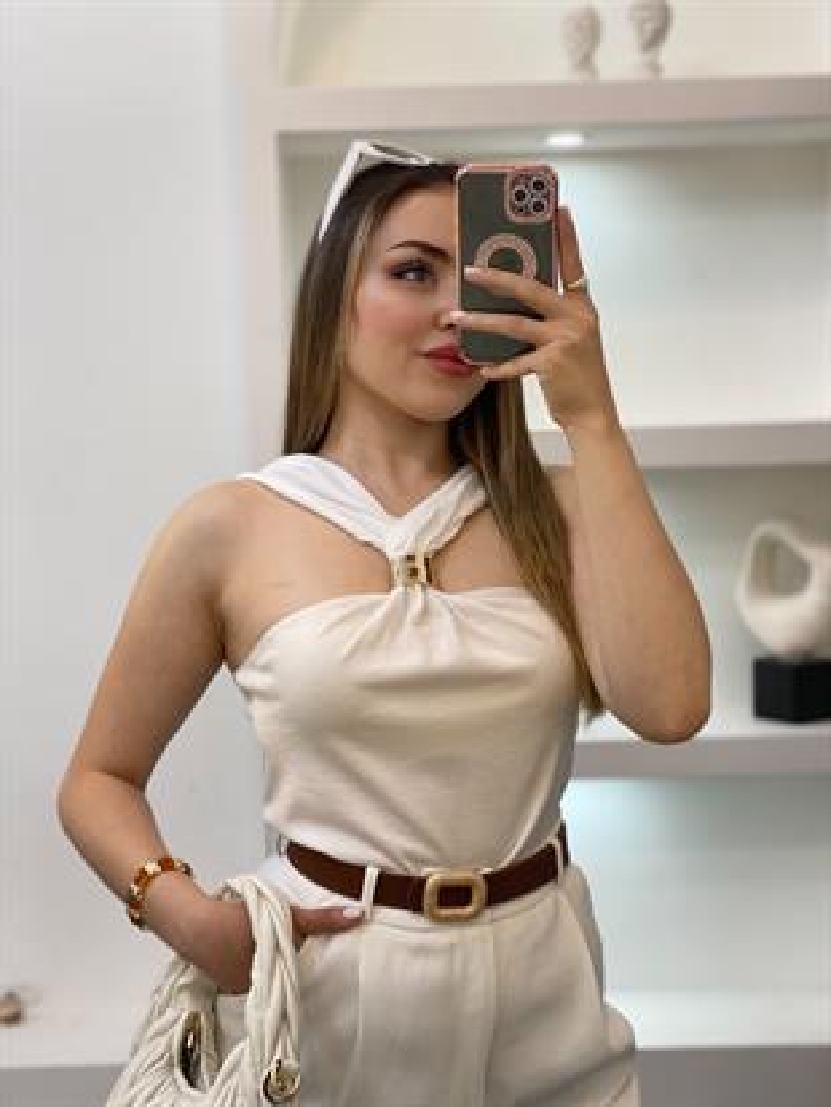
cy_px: 554
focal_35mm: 52
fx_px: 1664
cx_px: 416
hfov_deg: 28.0
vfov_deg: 36.8
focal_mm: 6
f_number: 2
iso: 80
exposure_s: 1/100
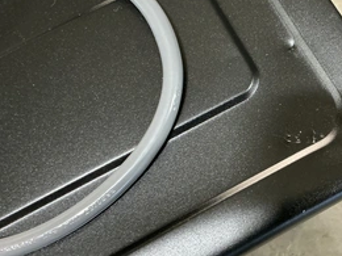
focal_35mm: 43
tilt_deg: -74.2
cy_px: 117
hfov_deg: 43.2
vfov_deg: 33.6
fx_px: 425
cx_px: 232
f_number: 1.8
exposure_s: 1/40
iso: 200
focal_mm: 3
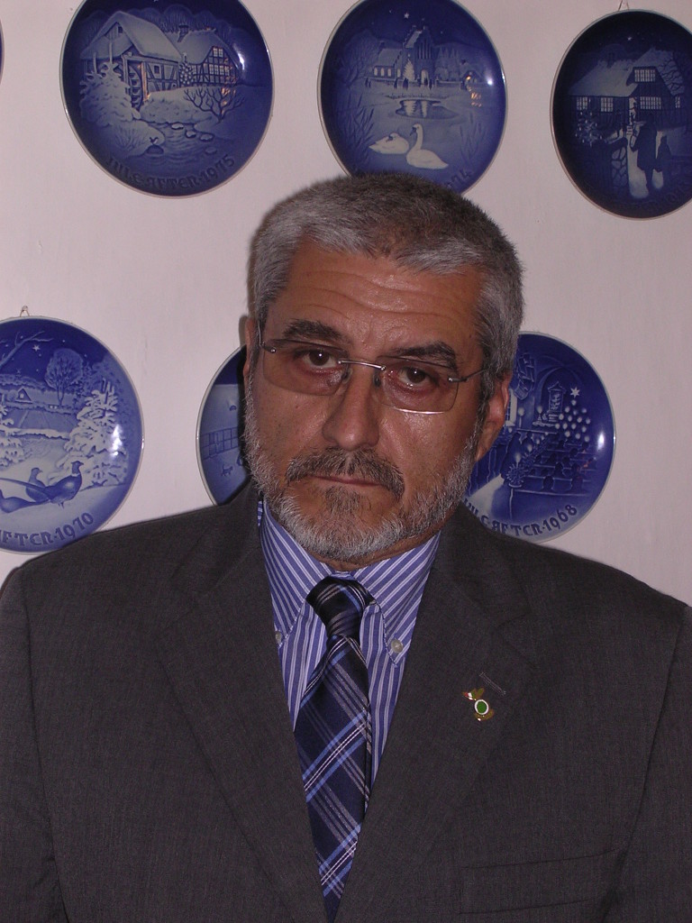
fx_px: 2532
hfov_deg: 15.6
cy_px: 462
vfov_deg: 20.7
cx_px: 346
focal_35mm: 95
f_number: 4.4
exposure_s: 1/60.1
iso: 161
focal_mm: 14.5
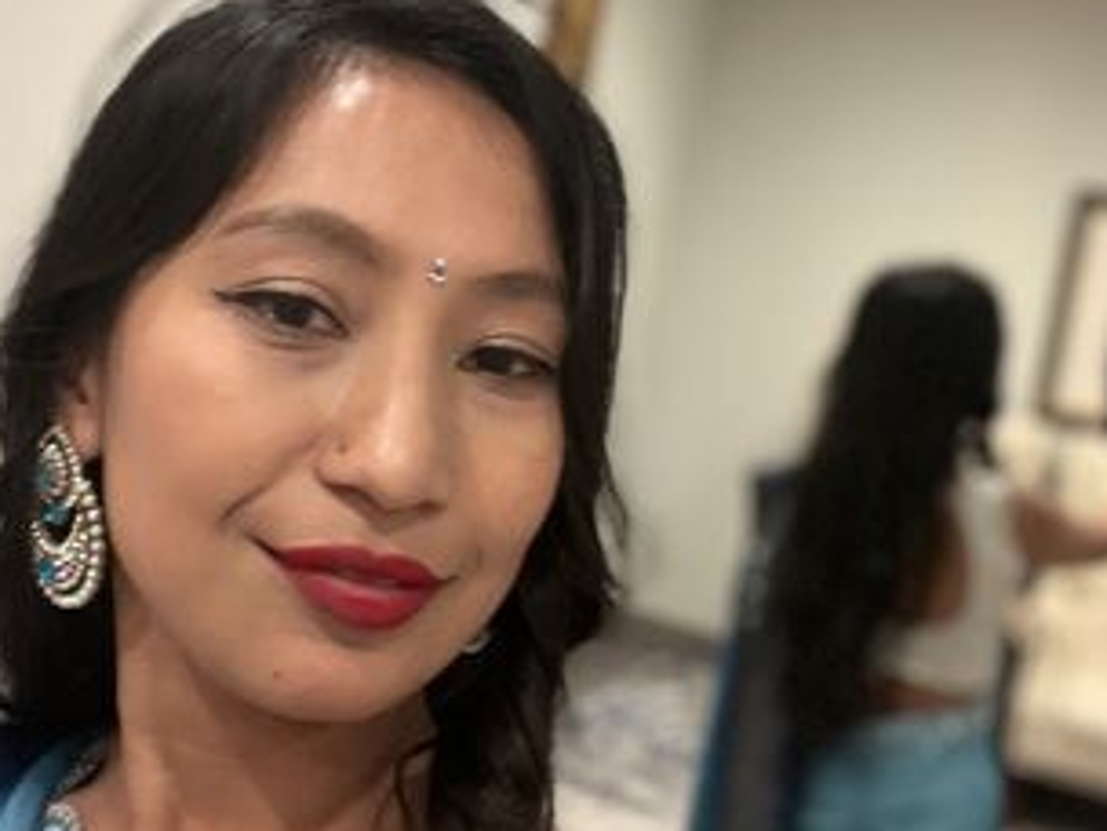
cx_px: 561
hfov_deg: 41.2
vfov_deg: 31.5
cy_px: 352
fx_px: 1471
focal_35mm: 46
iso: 320
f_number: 2.2
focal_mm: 2.71
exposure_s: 1/30
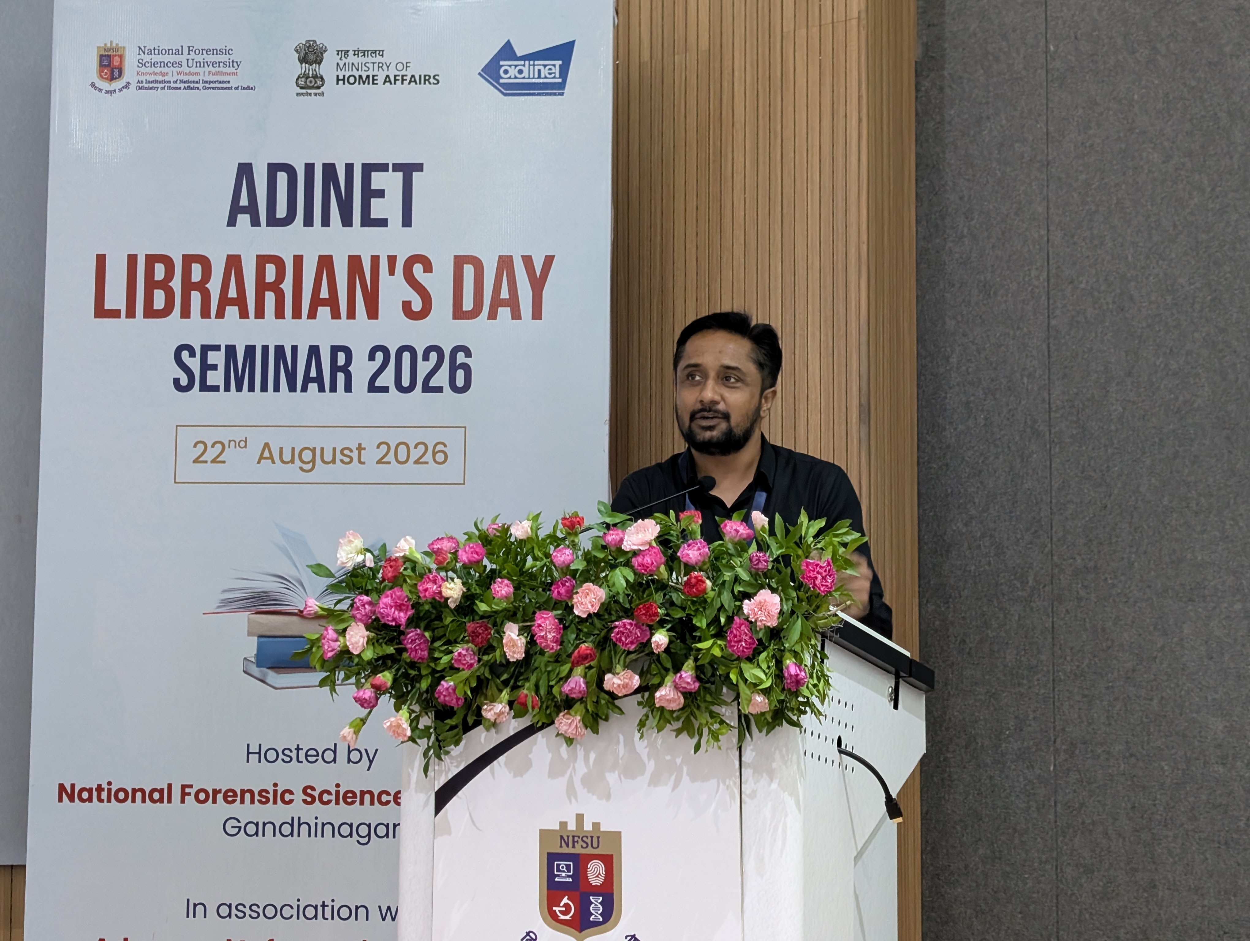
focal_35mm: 49
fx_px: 1772
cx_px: 625
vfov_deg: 29.7
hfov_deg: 38.9
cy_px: 470
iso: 621
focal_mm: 6.9
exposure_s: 1/50
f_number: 1.68
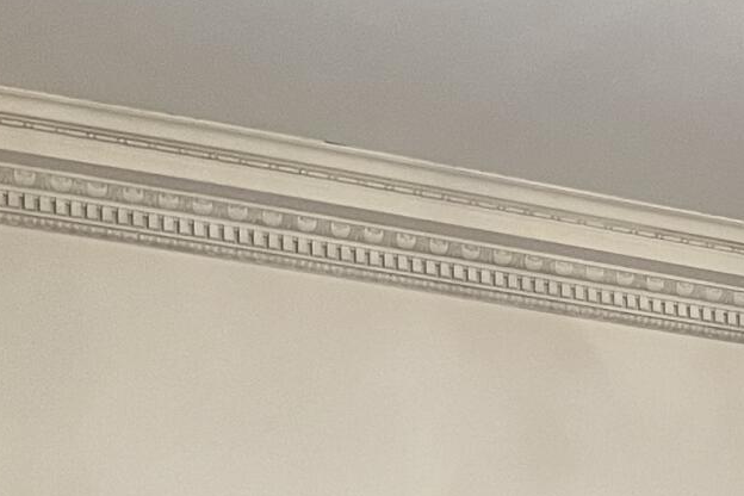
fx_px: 2686
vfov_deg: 9.2
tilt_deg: -4.7
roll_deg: -0.9
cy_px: 1290
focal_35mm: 130
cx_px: 1352
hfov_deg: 14.0
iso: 250
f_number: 1.6
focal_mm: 5.1
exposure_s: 1/60
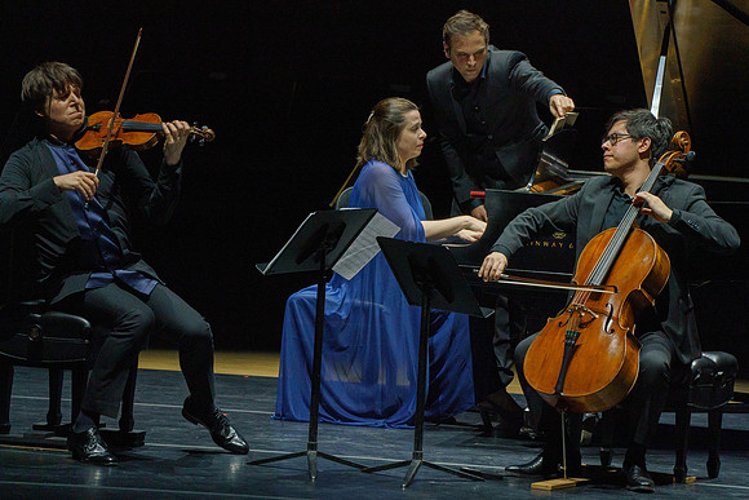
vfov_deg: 3.8
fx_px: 7575
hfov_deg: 5.7
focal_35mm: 364
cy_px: 250
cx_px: 374
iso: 4000
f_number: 11
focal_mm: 364
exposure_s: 1/250
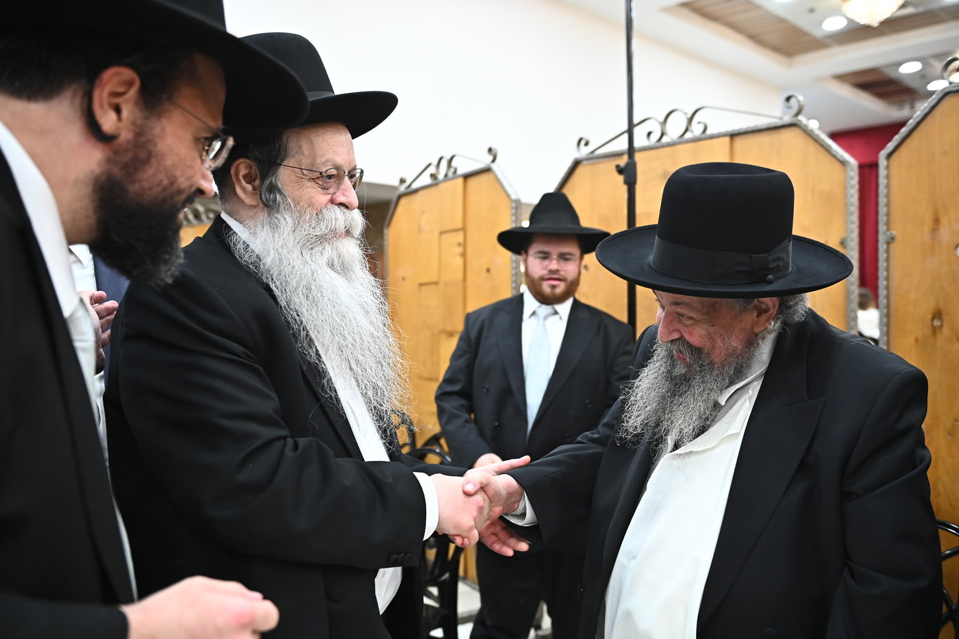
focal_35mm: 32
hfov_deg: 58.7
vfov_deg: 41.1
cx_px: 480
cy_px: 320
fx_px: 852
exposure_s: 1/200
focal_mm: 32
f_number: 3.2
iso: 1600
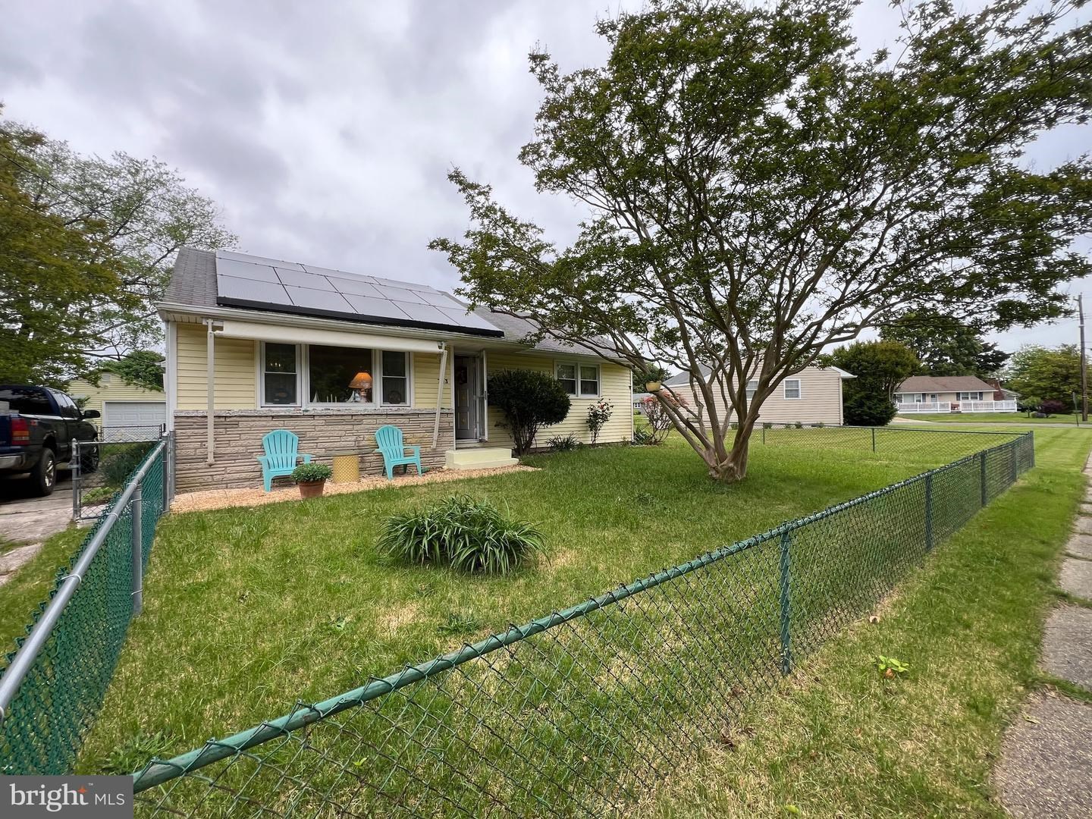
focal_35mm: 13
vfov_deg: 89.9
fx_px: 410
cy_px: 410
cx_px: 546
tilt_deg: +0.3
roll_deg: +1.5
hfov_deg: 106.2
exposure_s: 1/99
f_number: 1.8
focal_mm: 1.57
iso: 32
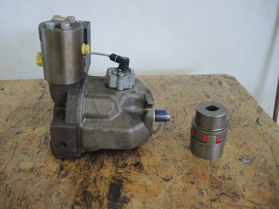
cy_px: 104
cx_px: 140
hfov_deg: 63.4
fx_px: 226
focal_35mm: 28
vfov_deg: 49.7
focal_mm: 6
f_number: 2
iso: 200
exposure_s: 1/30
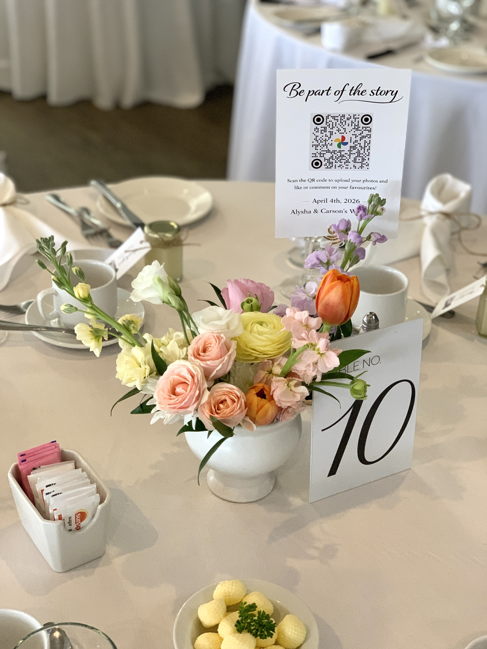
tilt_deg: -31.5
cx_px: 244
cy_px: 324
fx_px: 975
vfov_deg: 36.8
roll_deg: -1.9
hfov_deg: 28.0
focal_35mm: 52
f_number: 2.4
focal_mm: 6
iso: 320
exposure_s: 1/60
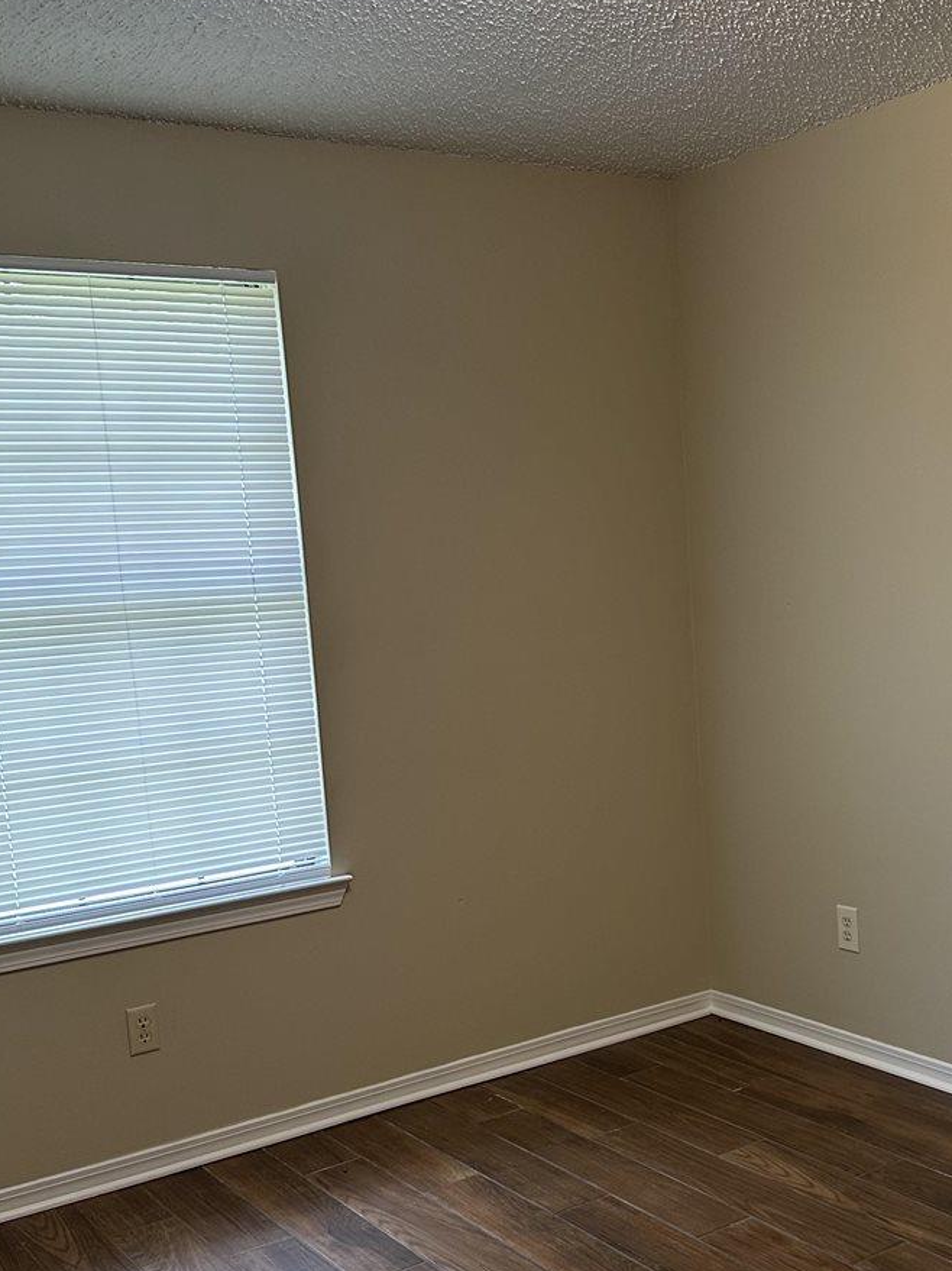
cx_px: 657
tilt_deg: -8.8
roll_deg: +1.8
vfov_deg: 44.5
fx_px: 1541
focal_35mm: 42
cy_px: 790
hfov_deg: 33.9
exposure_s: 1/60
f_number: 1.78
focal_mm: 6.86
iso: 200
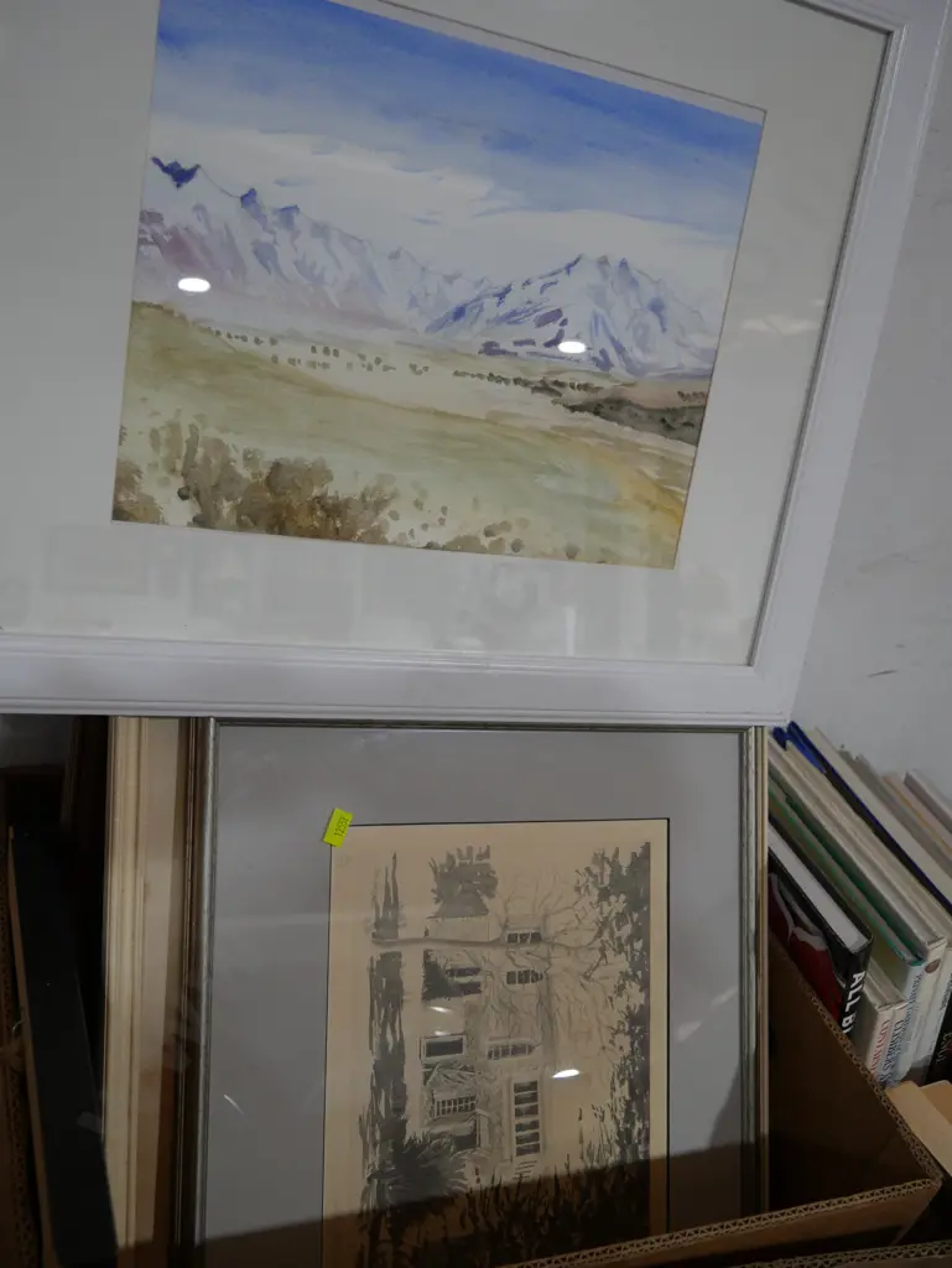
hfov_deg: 44.2
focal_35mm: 32
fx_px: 1172
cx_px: 476
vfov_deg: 56.8
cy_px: 634
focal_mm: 16
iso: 400
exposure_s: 1/60
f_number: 3.6
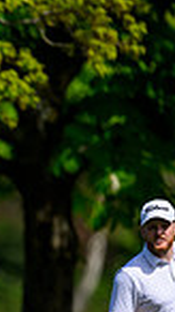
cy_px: 375
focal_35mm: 1668
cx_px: -386
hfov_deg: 0.7
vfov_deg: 1.3
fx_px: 13776
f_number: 3.5
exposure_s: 1/6400
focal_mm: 400
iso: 500
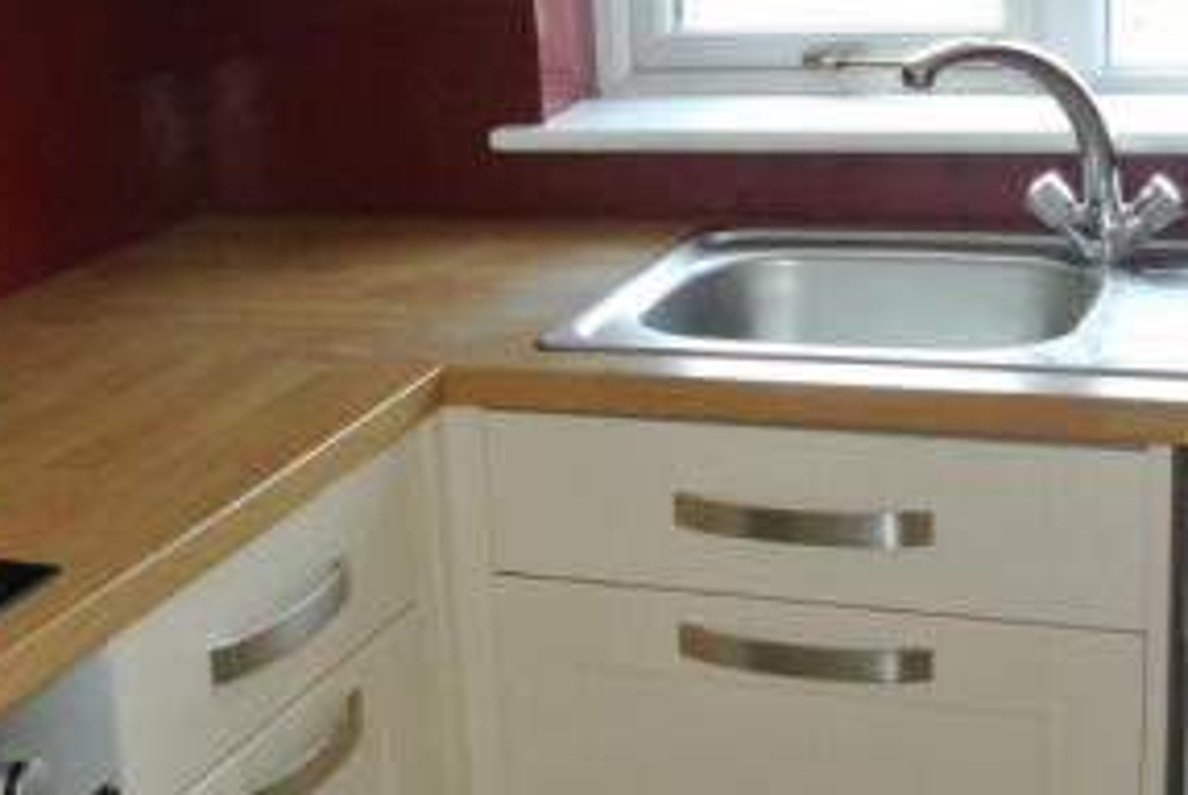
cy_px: 342
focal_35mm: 66
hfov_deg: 30.2
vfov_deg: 20.6
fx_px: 2180
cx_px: 366
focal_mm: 11
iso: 1400
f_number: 3.5
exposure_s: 1/60
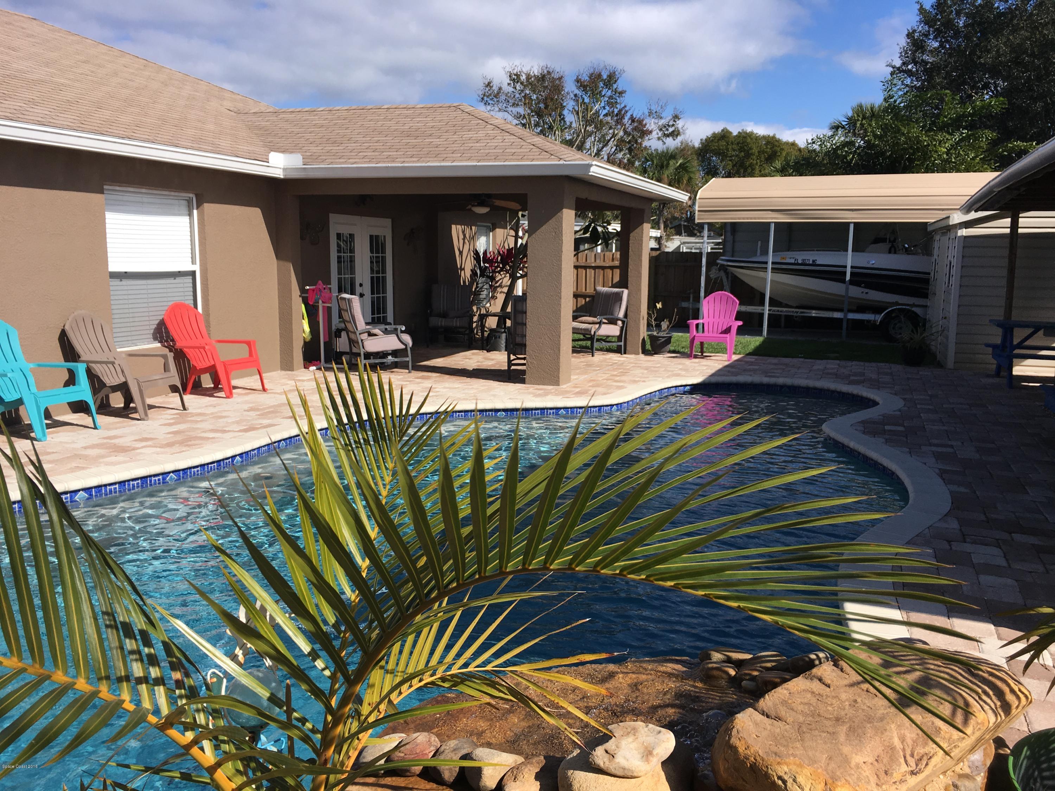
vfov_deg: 48.2
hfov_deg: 61.7
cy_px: 396
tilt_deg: -6.6
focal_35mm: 29
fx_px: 884
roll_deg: -1.9
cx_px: 528
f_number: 2.2
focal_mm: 4.15
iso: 25
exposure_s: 1/1748
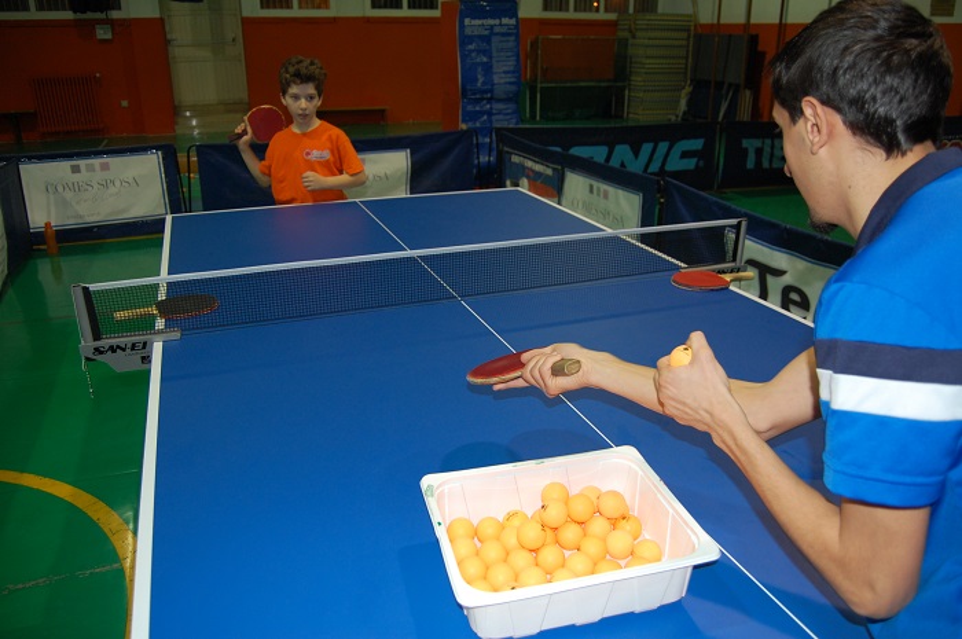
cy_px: 320
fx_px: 721
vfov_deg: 47.8
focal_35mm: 27
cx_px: 481
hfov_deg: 67.4
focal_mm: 18
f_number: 3.5
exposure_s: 1/60
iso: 400
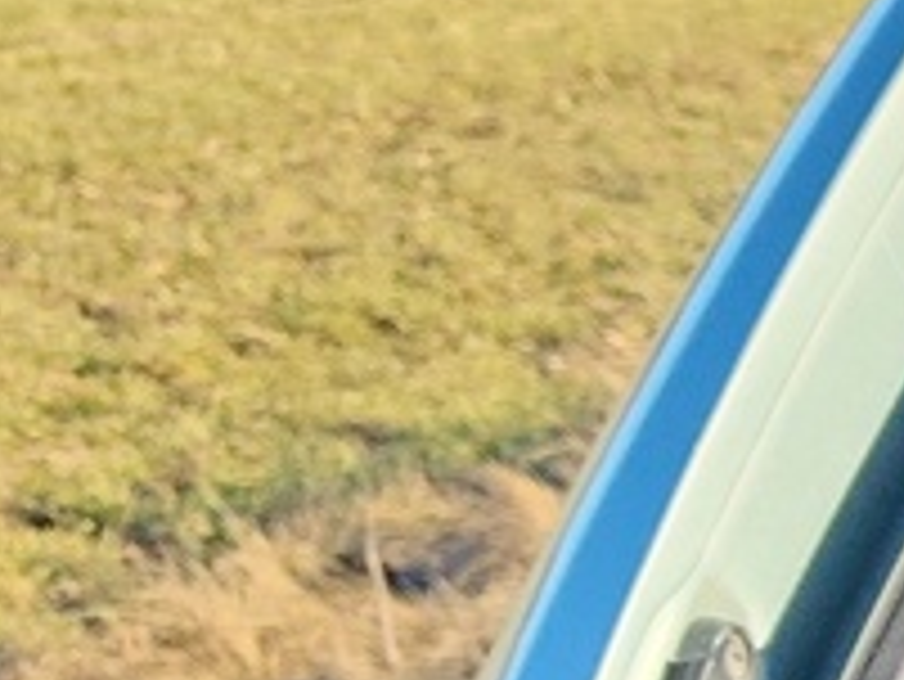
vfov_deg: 7.4
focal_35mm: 191
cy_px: 1459
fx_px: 4991
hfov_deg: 8.3
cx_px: 2914
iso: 52
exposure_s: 1/301
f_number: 1.7
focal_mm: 5.24
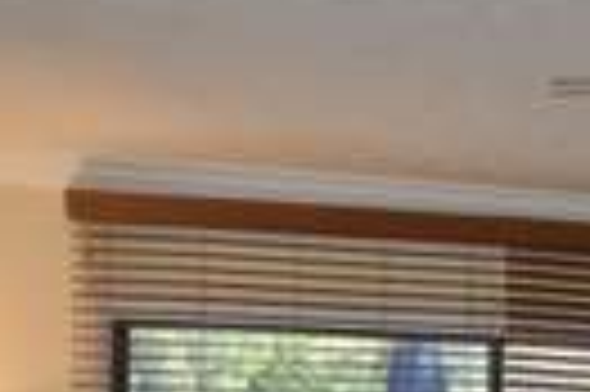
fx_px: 1620
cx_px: 604
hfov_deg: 19.9
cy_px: 545
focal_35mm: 99
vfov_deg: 13.2
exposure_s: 1/200
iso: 720
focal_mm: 18
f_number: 5
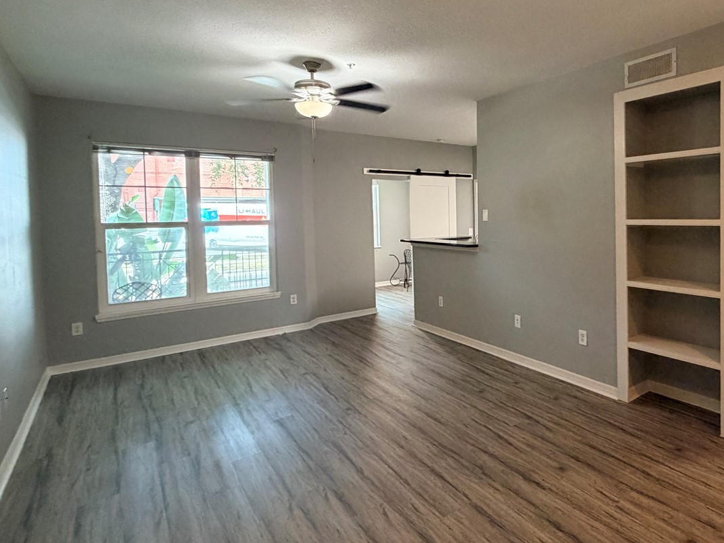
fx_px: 439
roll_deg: +1.8
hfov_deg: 76.7
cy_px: 227
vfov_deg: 63.1
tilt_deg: -2.5
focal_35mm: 21
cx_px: 477
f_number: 2.2
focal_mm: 2.22
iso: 320
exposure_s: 1/60
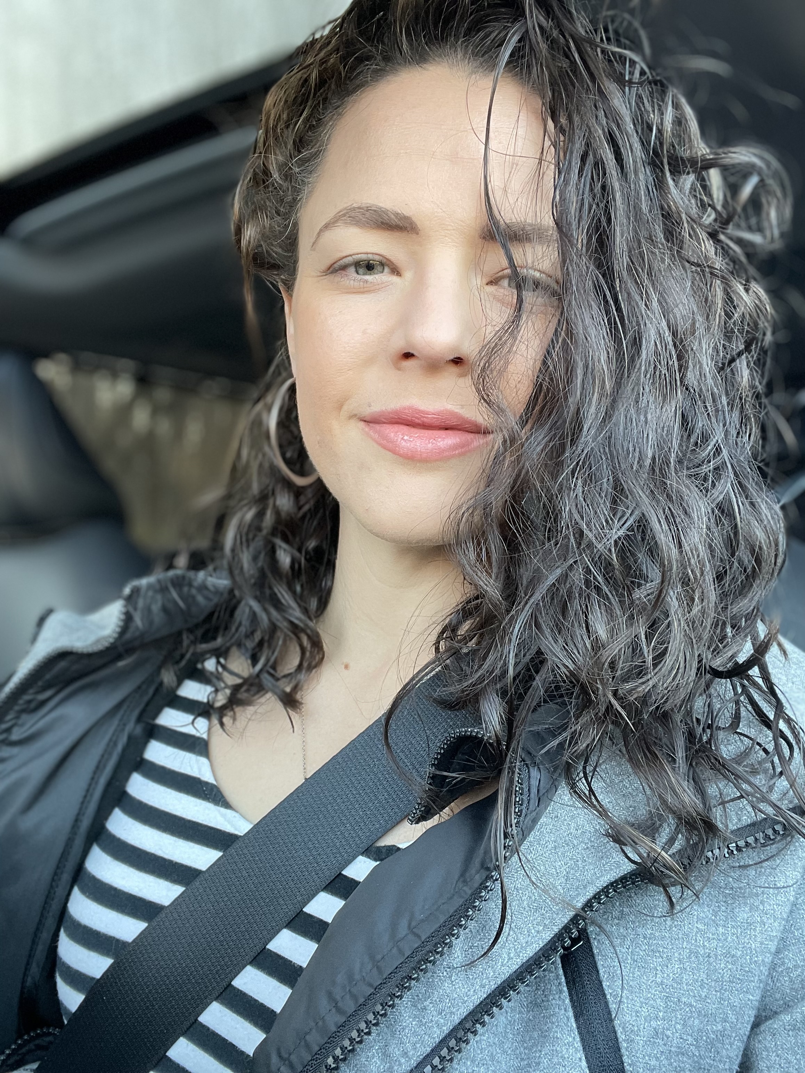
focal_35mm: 30
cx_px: 402
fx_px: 930
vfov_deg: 60.0
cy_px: 536
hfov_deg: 46.8
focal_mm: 2.71
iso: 100
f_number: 2.2
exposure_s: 1/60
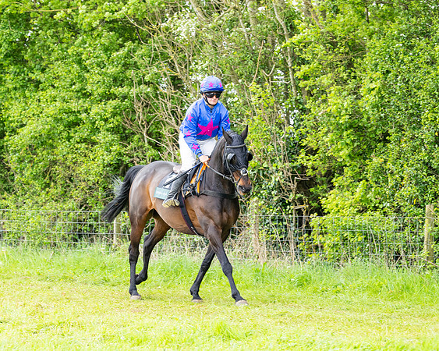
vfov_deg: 7.4
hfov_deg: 9.3
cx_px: 217
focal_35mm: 209
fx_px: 2711
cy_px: 165
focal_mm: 140
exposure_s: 1/400
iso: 400
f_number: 5
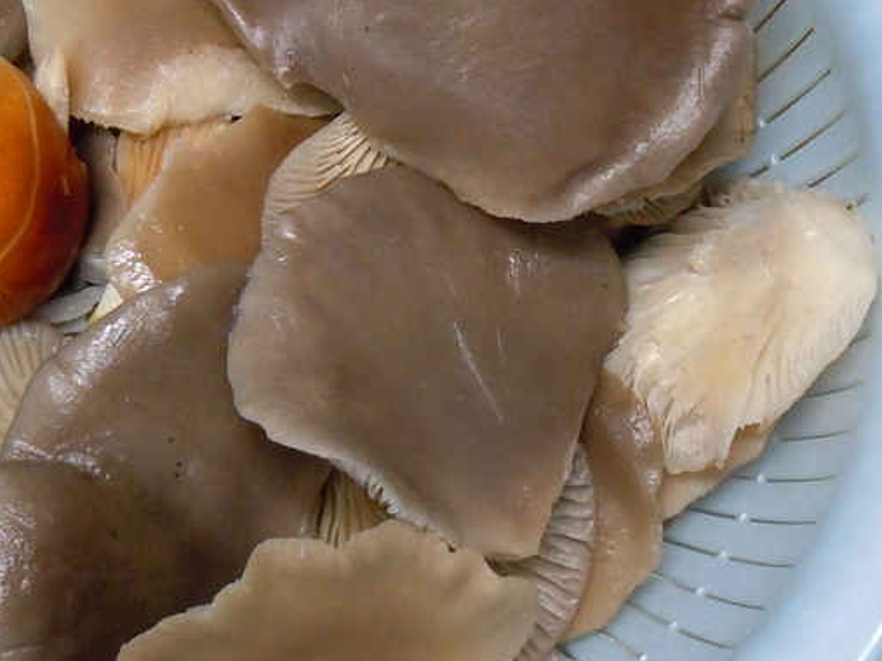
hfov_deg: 27.4
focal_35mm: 71
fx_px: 1809
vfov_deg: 20.6
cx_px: 384
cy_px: 169
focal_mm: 5.4
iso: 400
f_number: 3.5
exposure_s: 1/20
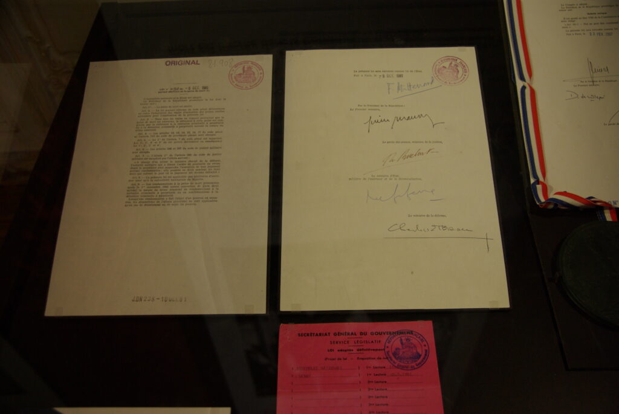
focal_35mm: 35
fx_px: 597
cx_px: 310
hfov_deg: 54.8
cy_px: 207
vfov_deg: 38.2
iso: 400
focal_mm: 23.13
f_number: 4
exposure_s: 1/15
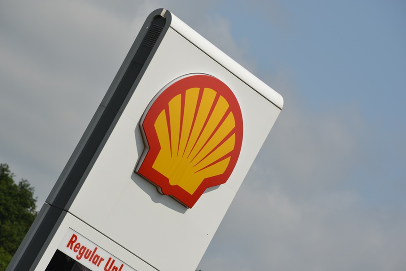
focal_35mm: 300
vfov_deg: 4.6
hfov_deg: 6.9
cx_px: 203
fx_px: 3384
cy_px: 136
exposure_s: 1/640
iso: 400
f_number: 13
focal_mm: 300
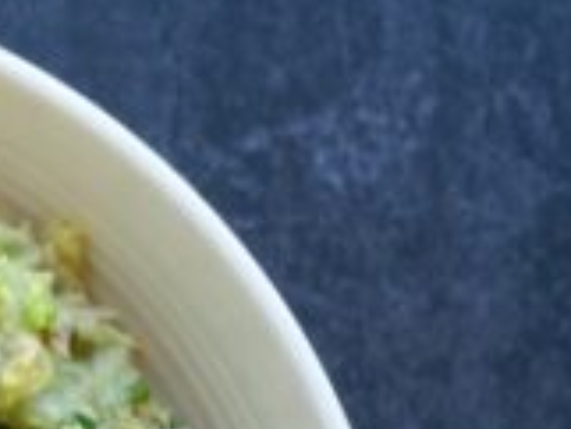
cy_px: 645
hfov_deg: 7.1
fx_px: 4457
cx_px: -532
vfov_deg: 5.5
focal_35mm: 270
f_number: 3.8
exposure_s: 1/80
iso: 200
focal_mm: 34
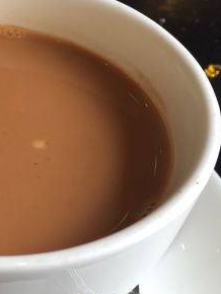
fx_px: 595
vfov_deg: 27.6
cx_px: -5
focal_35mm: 70
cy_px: 193
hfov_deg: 20.3
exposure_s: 1/100
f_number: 2.2
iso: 40
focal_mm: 4.15
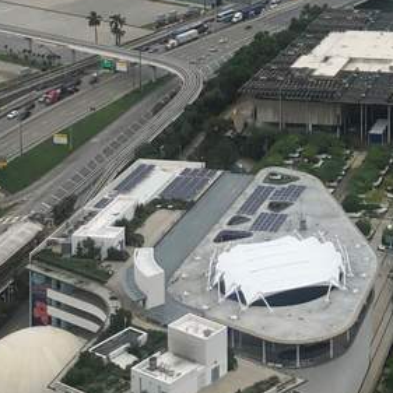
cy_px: -194
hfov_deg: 17.6
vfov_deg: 16.8
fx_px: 1207
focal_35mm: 94
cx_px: 477
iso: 20
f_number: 1.8
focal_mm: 4
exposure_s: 1/704
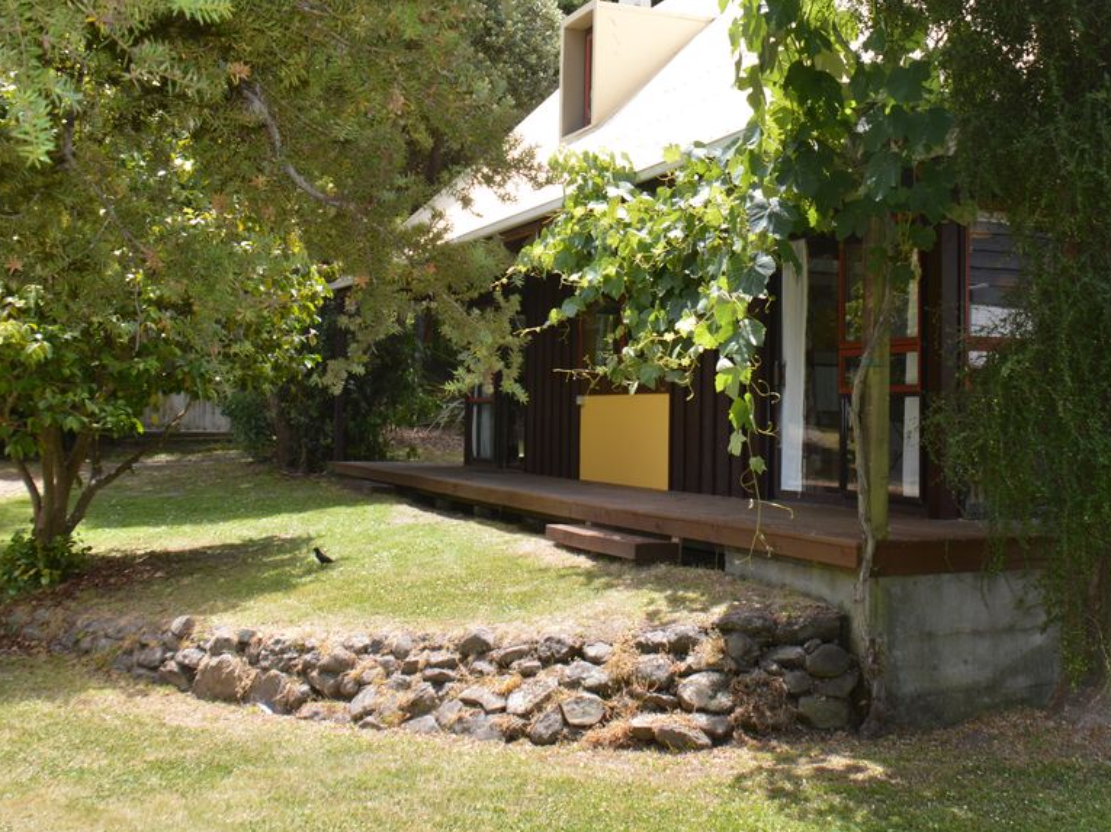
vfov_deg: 32.8
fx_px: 1412
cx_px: 687
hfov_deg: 42.7
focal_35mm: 44
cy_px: 347
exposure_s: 1/200
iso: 100
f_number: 4.5
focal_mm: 18
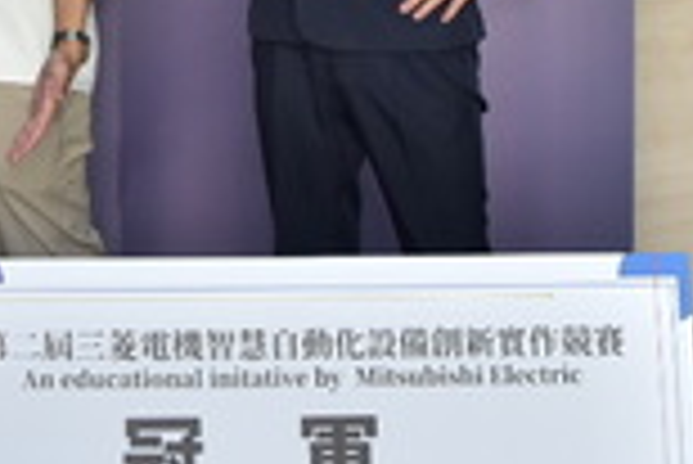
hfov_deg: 15.1
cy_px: -241
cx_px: -104
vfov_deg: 10.1
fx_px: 2543
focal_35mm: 132
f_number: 4.5
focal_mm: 29
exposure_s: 1/160
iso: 400
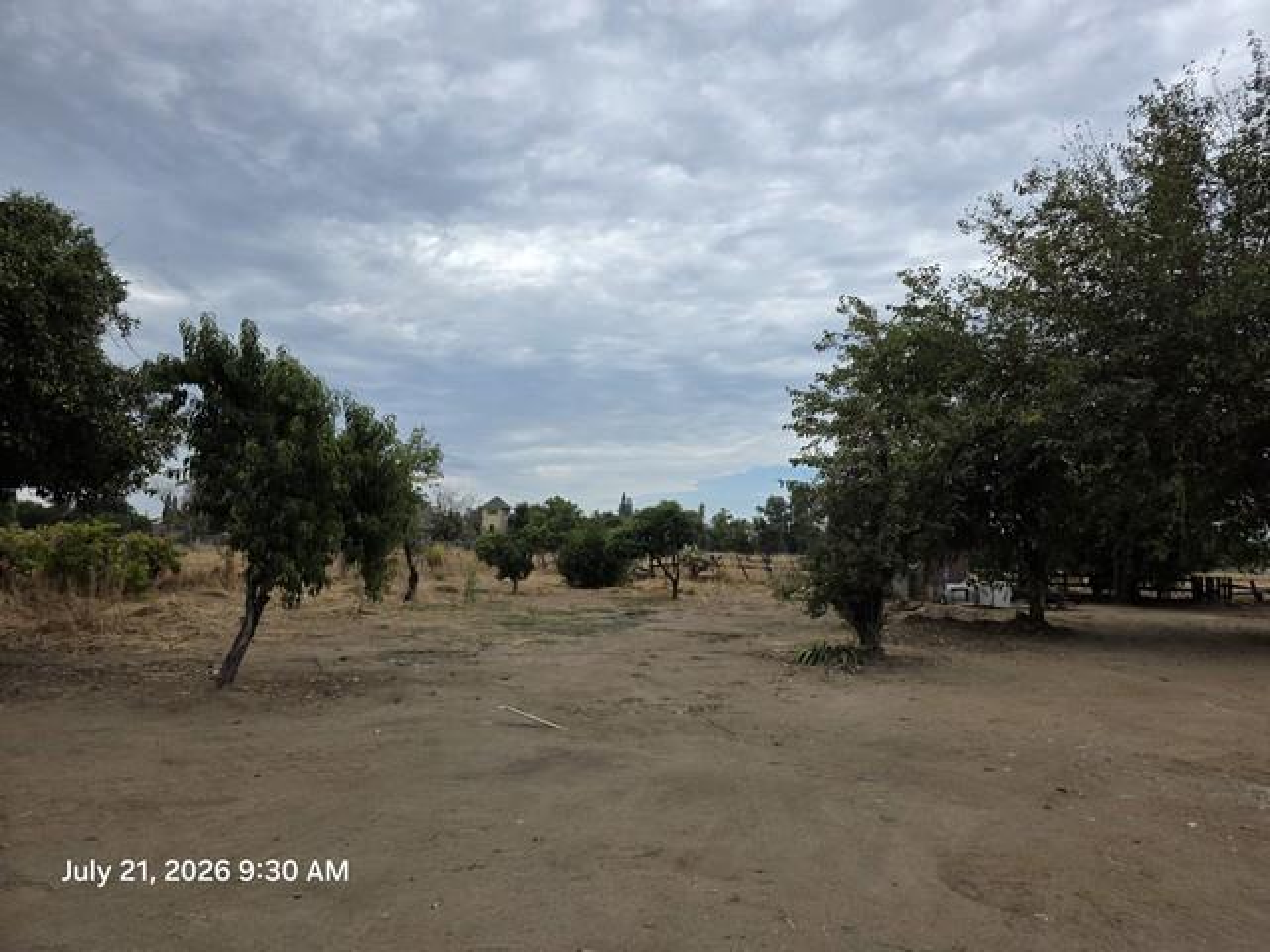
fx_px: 844
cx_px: 635
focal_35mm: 23
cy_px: 476
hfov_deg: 73.9
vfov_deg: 58.9
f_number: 1.7
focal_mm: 6.3
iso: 80
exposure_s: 1/4237
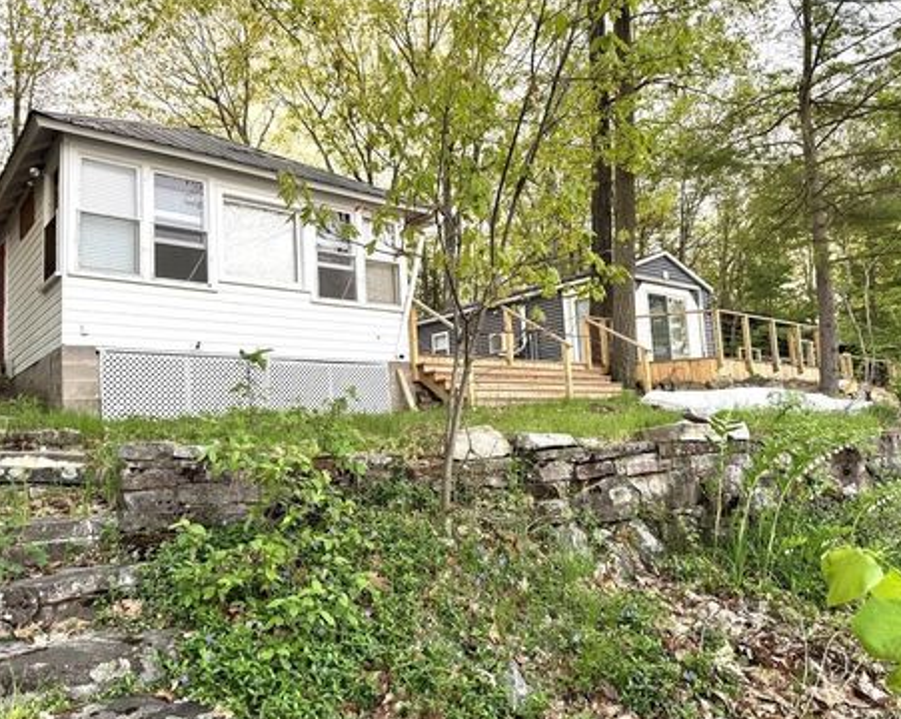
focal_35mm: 26
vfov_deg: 54.9
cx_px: 418
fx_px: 693
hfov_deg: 66.0
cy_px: 364
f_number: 1.78
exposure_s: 1/121
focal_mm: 6.76
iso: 200
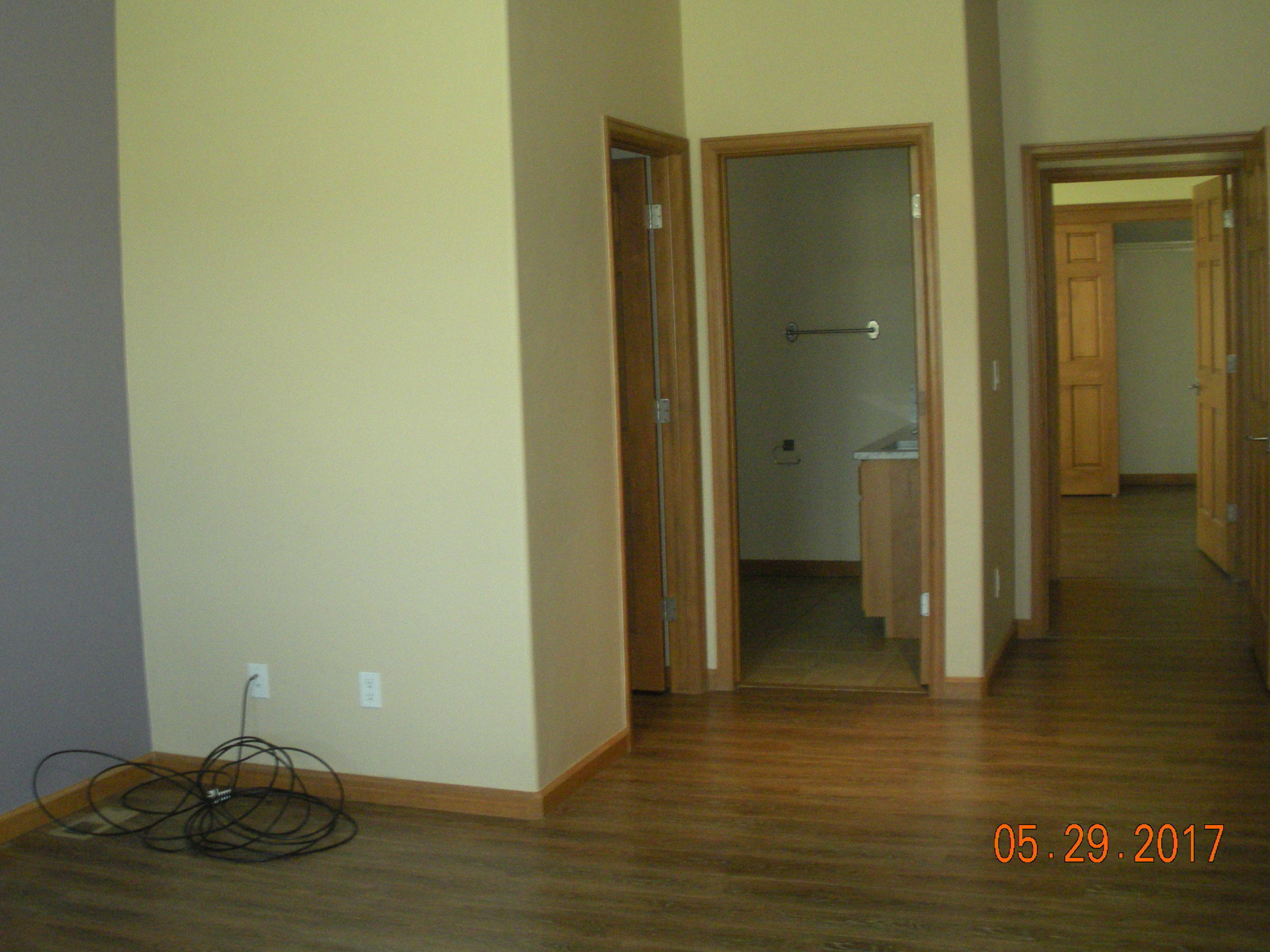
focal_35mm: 43
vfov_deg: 33.5
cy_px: 394
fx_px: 1578
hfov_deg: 43.8
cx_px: 560
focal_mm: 6.3
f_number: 3.5
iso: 345
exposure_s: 1/30
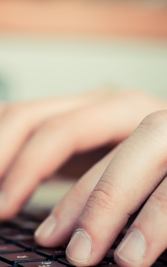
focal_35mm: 124
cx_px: 60
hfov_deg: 10.6
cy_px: 211
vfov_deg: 16.7
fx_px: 903
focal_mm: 50
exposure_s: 1/200
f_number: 2.8
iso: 800
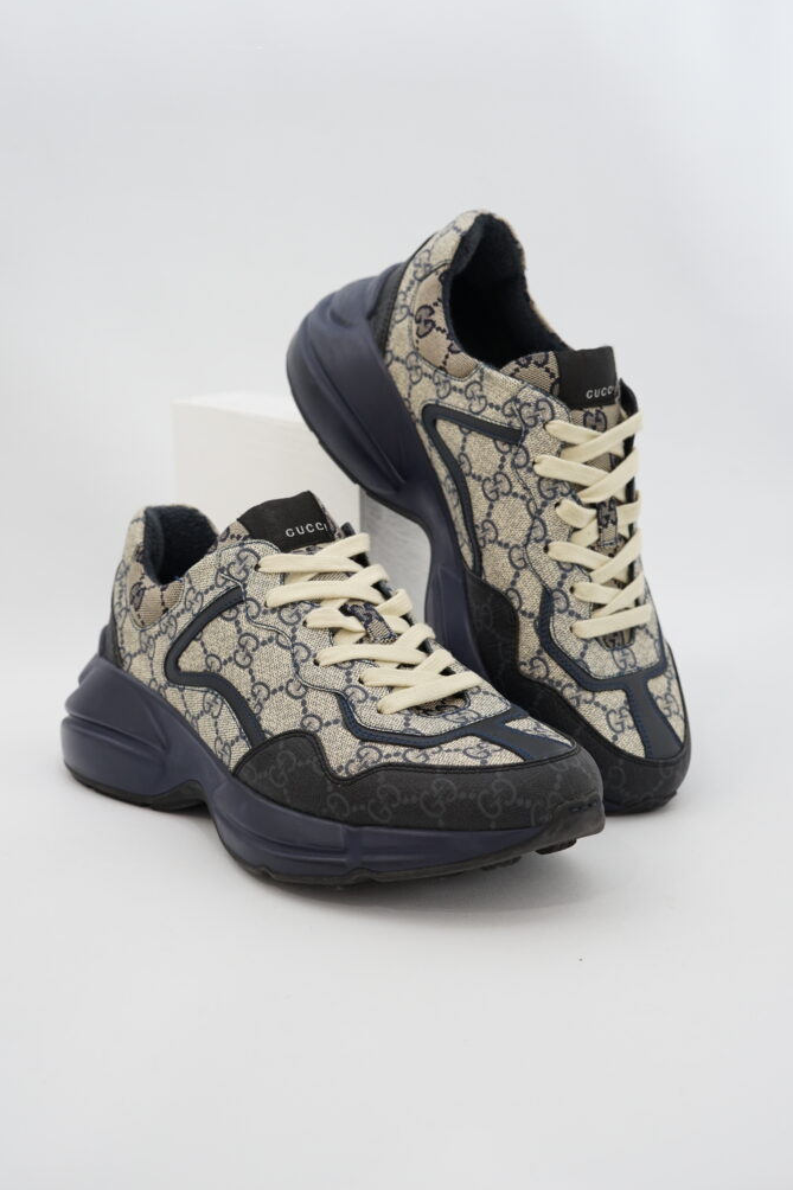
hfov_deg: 26.5
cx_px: 404
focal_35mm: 51
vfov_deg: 38.9
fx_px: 1686
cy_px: 594
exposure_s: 1/13
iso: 640
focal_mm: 50
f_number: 6.3
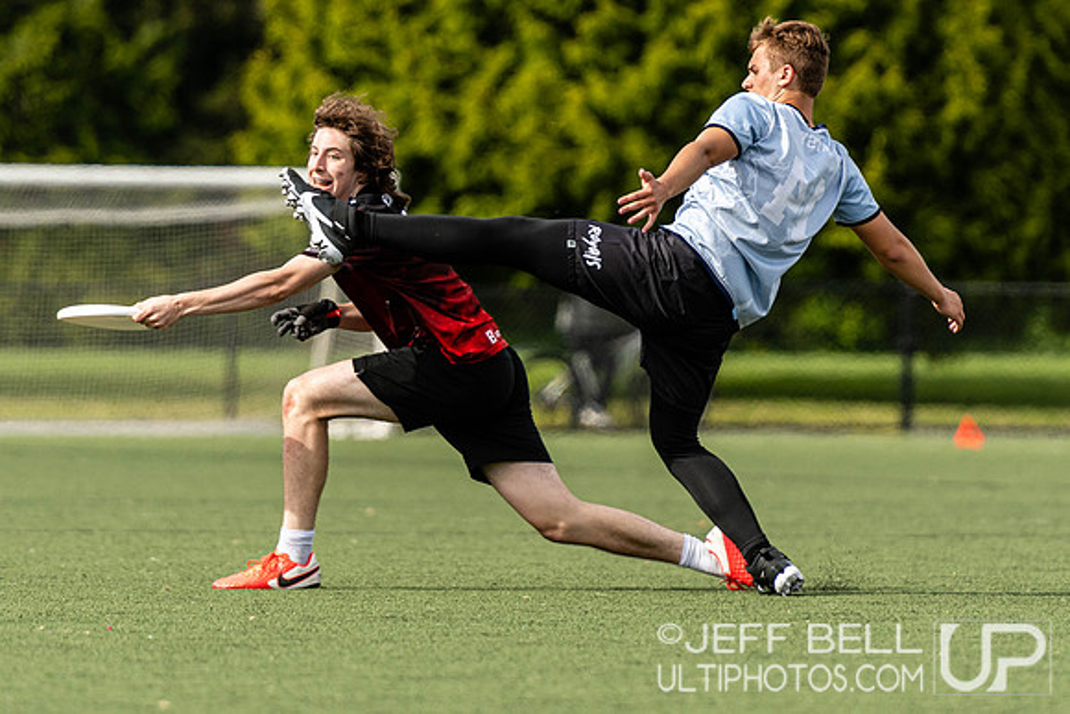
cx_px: 497
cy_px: 179
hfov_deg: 4.5
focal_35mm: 462
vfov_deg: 3.0
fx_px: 13745
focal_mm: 200
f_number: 2.8
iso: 200
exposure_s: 1/2500
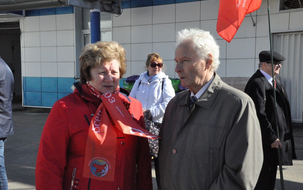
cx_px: 153
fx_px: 487
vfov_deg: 22.0
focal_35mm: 59
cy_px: 98
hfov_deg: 34.5
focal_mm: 38
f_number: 11
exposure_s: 1/4000
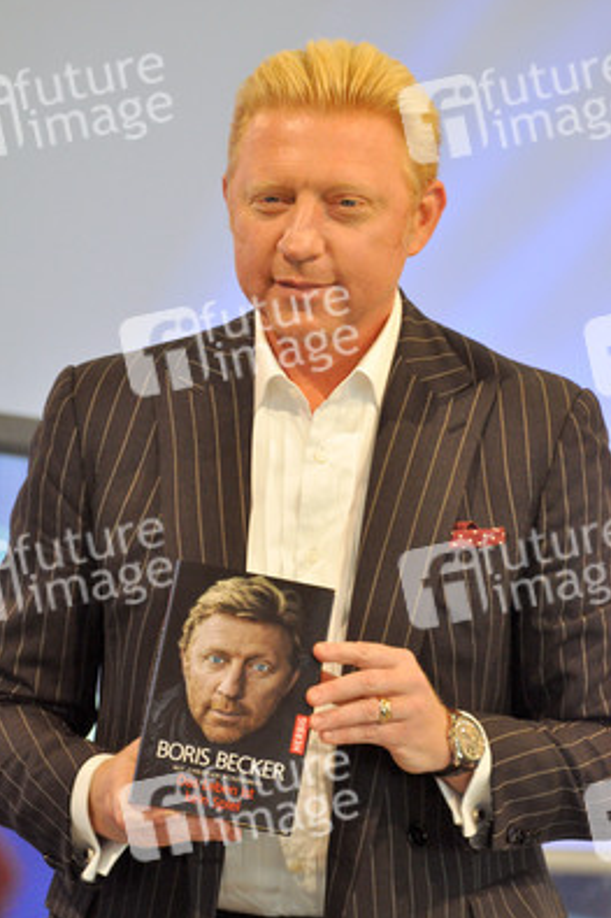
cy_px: 458
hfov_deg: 4.1
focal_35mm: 334
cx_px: 307
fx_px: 8510
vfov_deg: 6.2
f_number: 6.3
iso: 2500
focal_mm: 220
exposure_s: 1/200
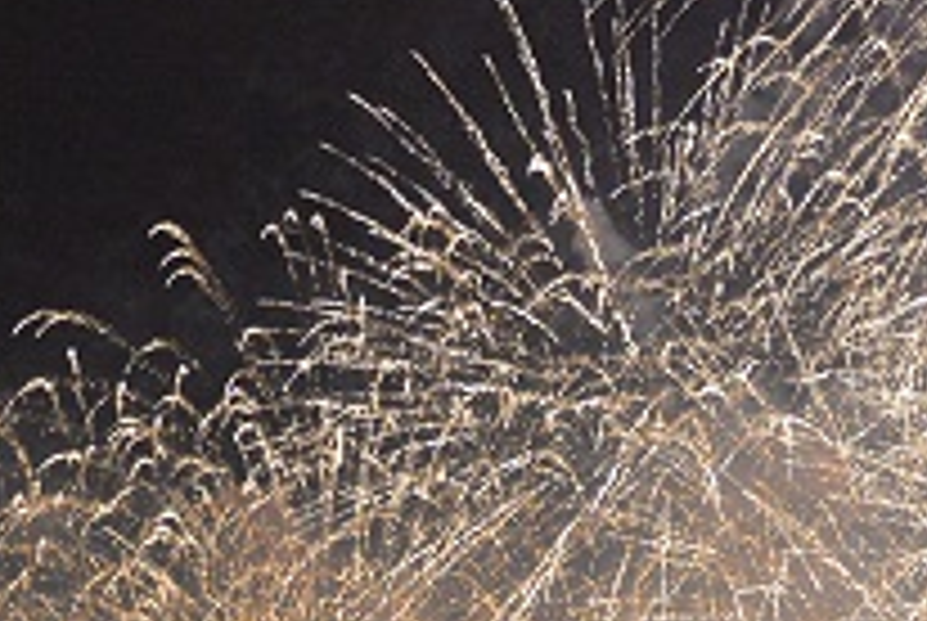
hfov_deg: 5.4
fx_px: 9696
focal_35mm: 376
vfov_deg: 3.7
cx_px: 1292
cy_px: 32
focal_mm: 105
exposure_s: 1/25
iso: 6400
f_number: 7.1
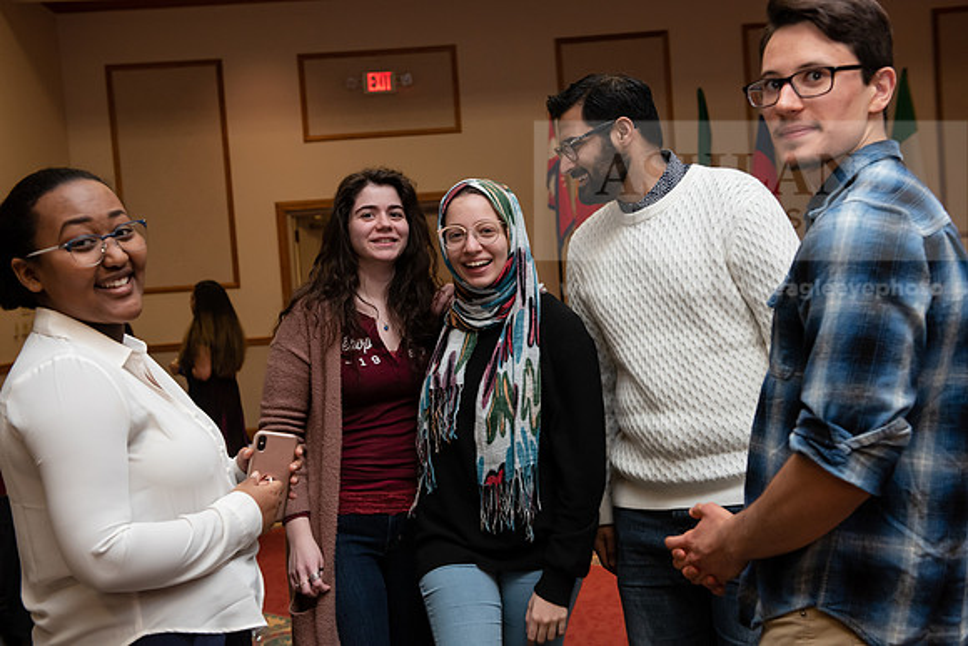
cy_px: 323
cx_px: 484
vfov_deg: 28.1
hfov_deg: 41.1
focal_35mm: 48
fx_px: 1291
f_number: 5.6
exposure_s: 1/200
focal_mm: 48
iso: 1600
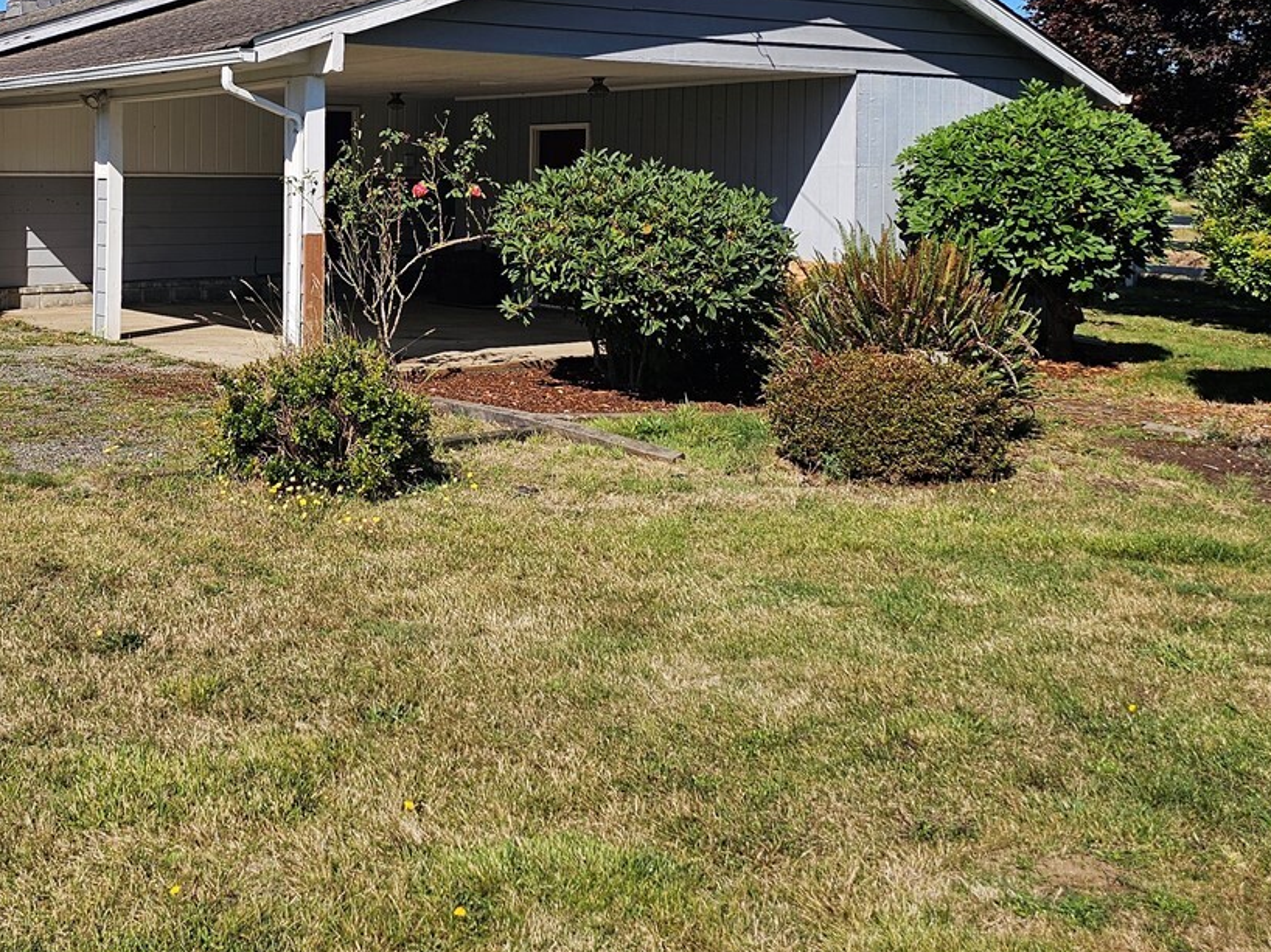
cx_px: 345
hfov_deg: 41.1
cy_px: 188
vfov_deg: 31.3
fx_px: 1652
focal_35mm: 45
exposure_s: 1/970
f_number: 1.7
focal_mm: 6.3
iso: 10
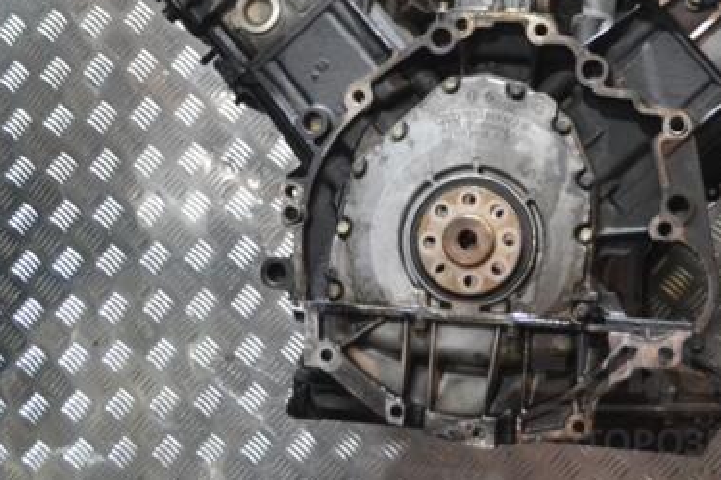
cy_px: 108
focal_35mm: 72
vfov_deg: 18.8
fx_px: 1442
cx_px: 496
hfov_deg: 27.9
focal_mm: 30
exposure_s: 1/40
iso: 3200
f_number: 4.5
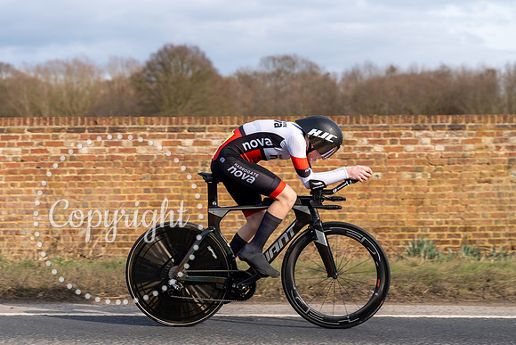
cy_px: 181
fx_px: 1190
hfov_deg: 24.5
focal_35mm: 83
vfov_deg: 16.5
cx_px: 235
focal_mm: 76
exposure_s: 1/800
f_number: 4
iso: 100
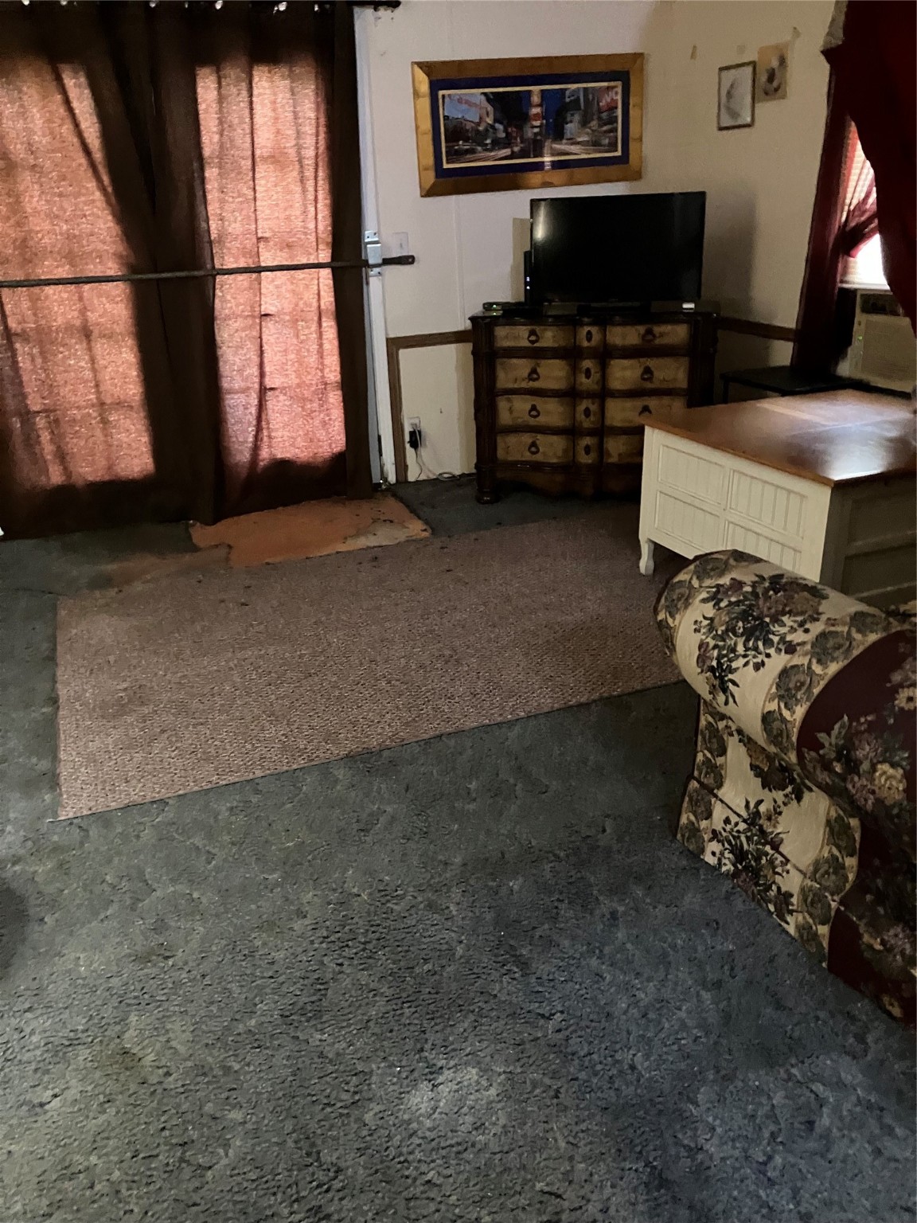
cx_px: 458
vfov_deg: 63.4
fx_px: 989
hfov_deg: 49.7
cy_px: 612
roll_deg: +3.2
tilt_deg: -19.0
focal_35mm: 28
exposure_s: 1/20
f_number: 1.8
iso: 640
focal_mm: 3.99
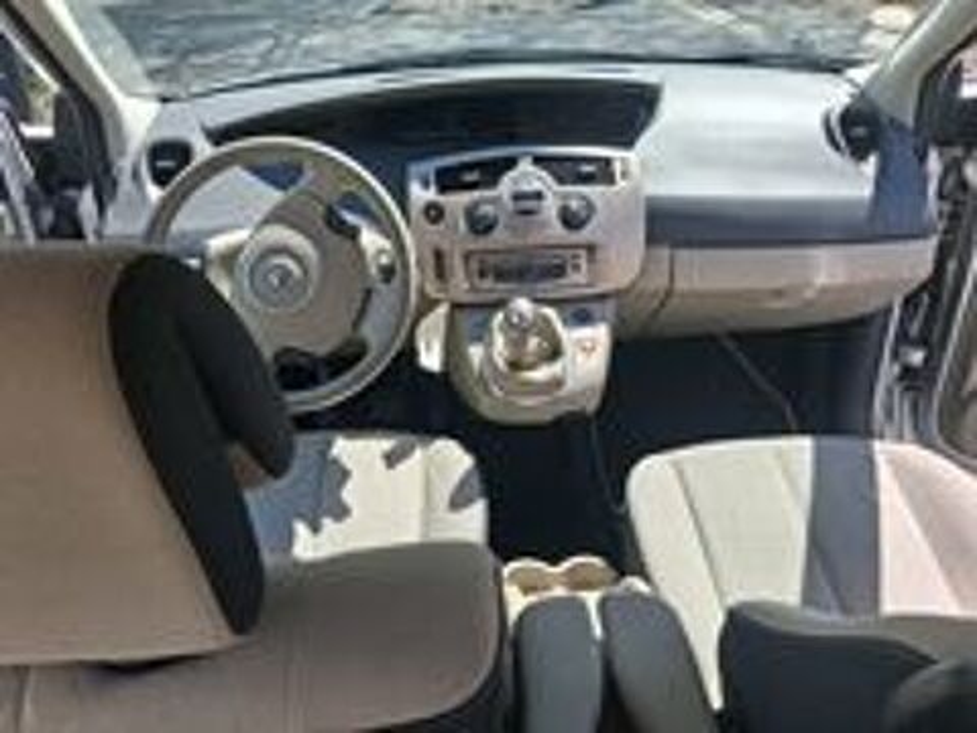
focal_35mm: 27
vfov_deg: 51.4
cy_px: 366
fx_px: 762
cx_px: 488
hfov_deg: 65.3
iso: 25
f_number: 1.8
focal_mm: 4
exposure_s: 1/314
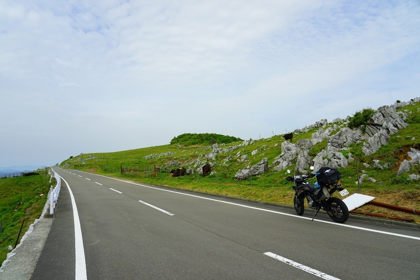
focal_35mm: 24
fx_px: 280
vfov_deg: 53.2
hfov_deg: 73.7
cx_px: 210
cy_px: 140
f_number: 10
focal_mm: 24
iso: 100
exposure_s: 1/125
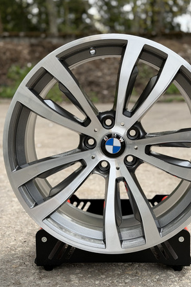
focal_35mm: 56
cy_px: 155
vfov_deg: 35.6
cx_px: 114
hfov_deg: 24.1
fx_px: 446
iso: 80
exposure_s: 1/1883
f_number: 1.78
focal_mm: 6.76
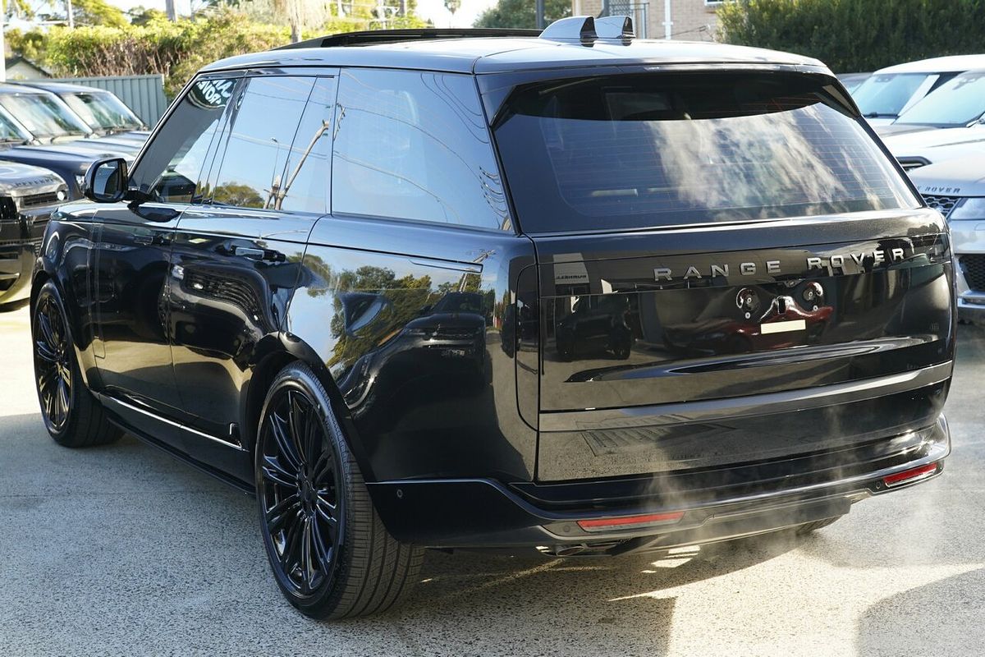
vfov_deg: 29.2
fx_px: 1259
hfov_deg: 42.7
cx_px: 492
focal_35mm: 46
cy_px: 328
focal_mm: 46
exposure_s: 1/100
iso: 1000
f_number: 7.1
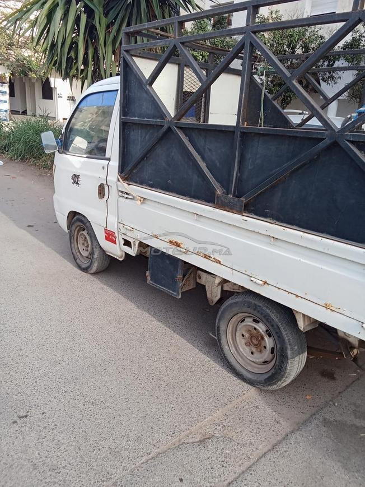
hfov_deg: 51.4
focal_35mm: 27
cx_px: 182
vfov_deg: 65.3
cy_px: 244
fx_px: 380
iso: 102
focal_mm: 2.79
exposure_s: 1/409
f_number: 2
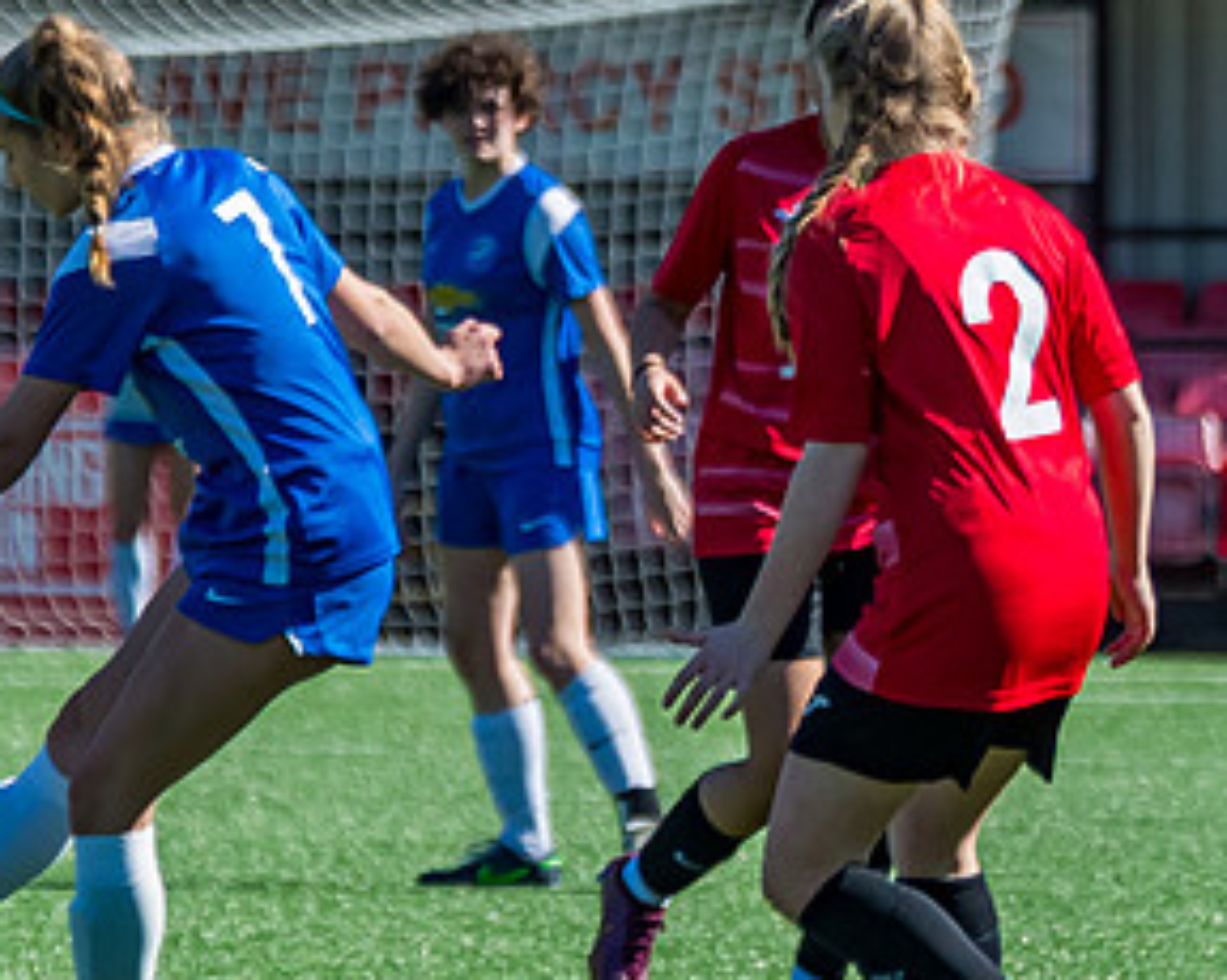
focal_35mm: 675
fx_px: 24496
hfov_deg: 2.9
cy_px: 737
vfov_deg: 2.3
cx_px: 433
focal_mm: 165
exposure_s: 1/3200
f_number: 4
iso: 400
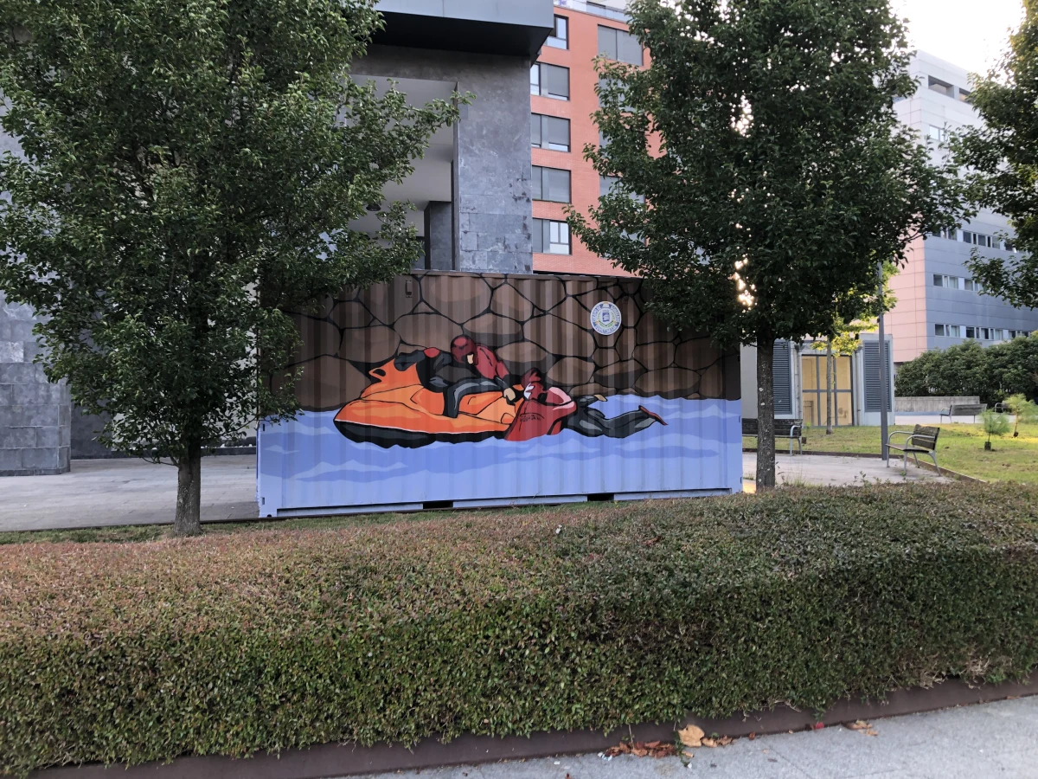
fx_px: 840
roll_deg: -0.1
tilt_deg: +2.9
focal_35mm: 28
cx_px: 519
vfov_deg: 49.7
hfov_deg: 63.4
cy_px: 390
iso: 64
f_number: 1.8
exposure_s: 1/120
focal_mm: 4
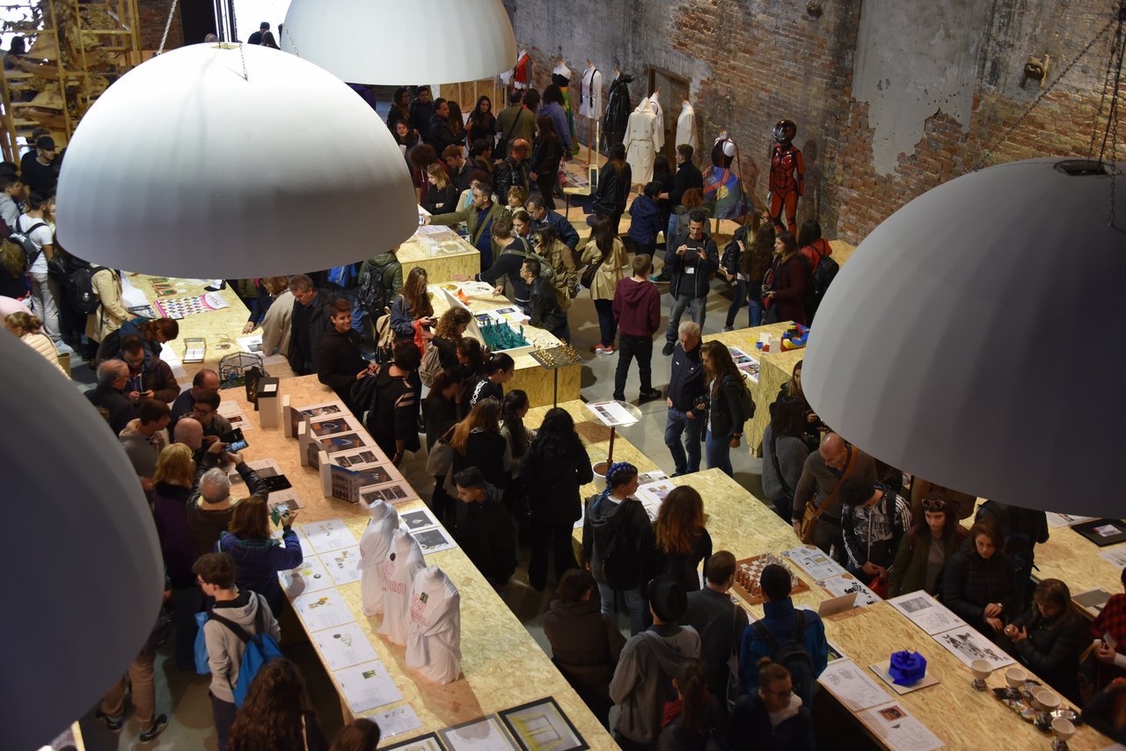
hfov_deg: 44.5
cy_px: 376
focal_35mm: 44
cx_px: 563
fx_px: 1376
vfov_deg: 30.5
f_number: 4.2
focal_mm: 44
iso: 1600
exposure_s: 1/60
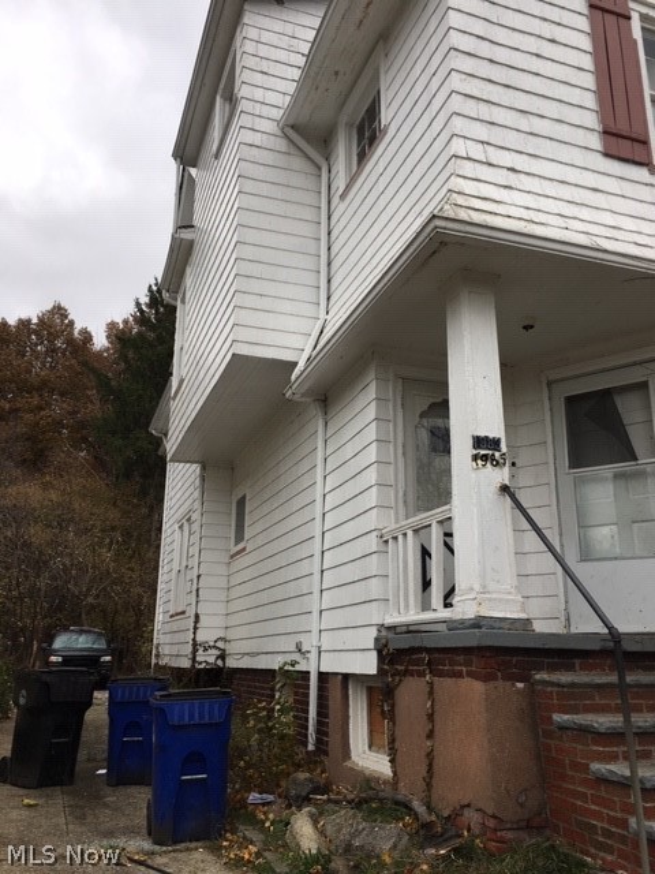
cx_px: 328
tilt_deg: +17.3
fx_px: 732
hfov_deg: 48.2
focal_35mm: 29
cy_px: 437
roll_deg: -1.5
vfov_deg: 61.7
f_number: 2.2
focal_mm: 4.15
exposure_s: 1/310
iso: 25
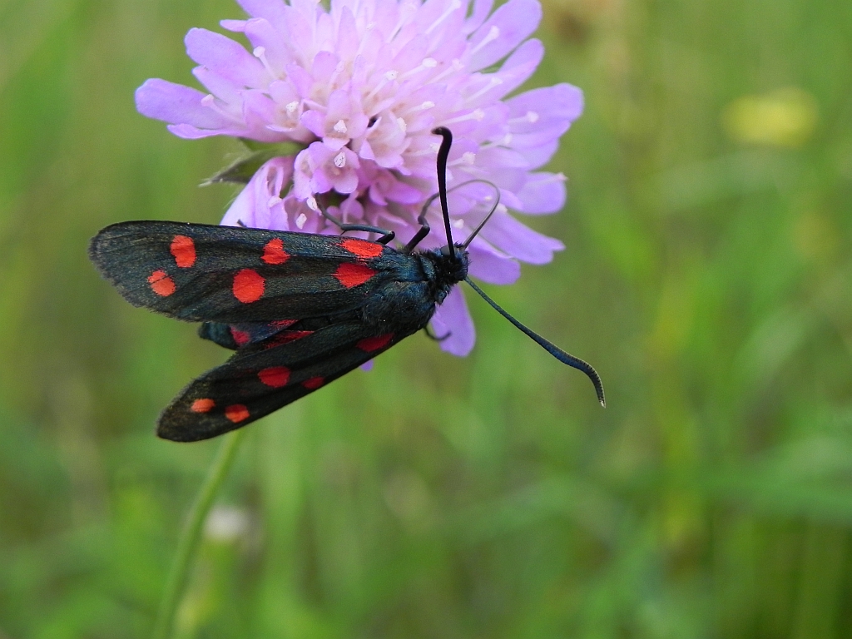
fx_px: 1846
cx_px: 426
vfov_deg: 19.6
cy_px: 320
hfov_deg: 26.0
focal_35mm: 75
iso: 160
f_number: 4
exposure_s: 1/348
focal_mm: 13.4
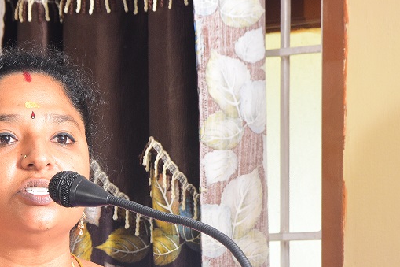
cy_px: 237
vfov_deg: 3.7
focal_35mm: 371
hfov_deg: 5.5
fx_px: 4123
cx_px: 68
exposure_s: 1/125
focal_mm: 105
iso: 640
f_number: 11
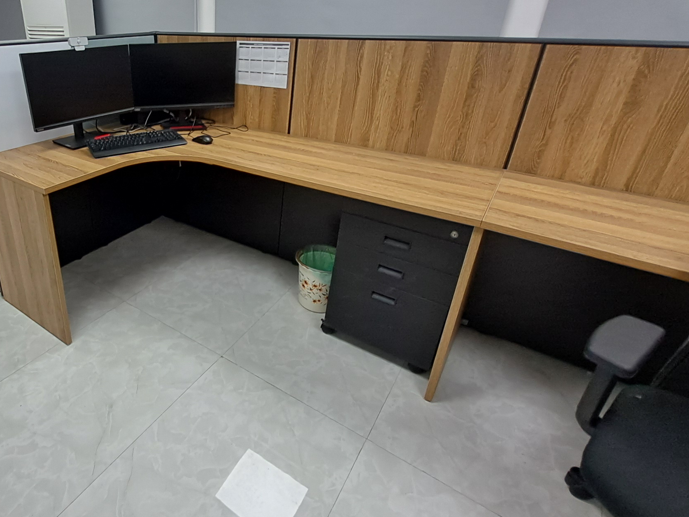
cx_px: 196
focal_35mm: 20
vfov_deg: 65.3
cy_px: 205
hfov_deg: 77.3
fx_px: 398
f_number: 2.2
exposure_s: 1/50
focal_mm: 1.13
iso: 125
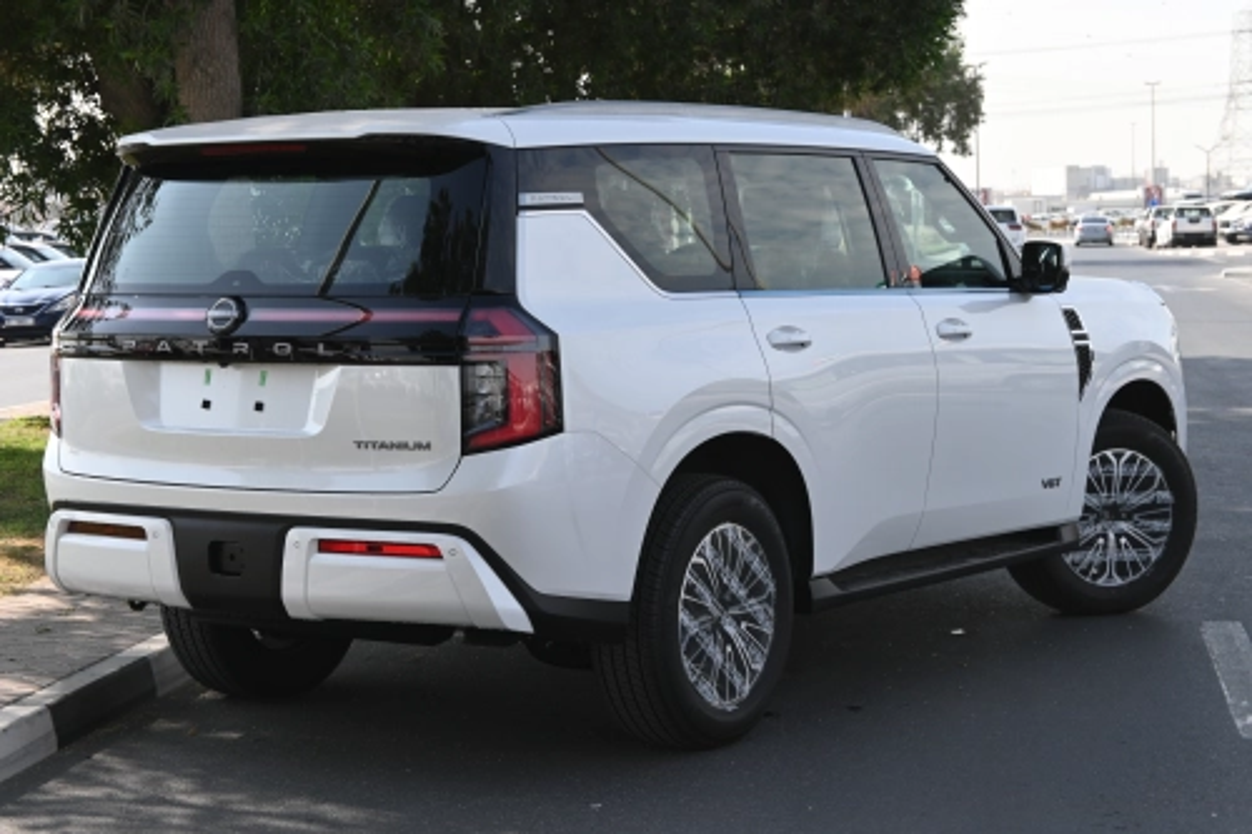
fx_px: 2607
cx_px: 626
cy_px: 417
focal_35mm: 75
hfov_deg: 27.0
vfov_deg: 18.2
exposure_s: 1/250
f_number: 6.3
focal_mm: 50
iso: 110
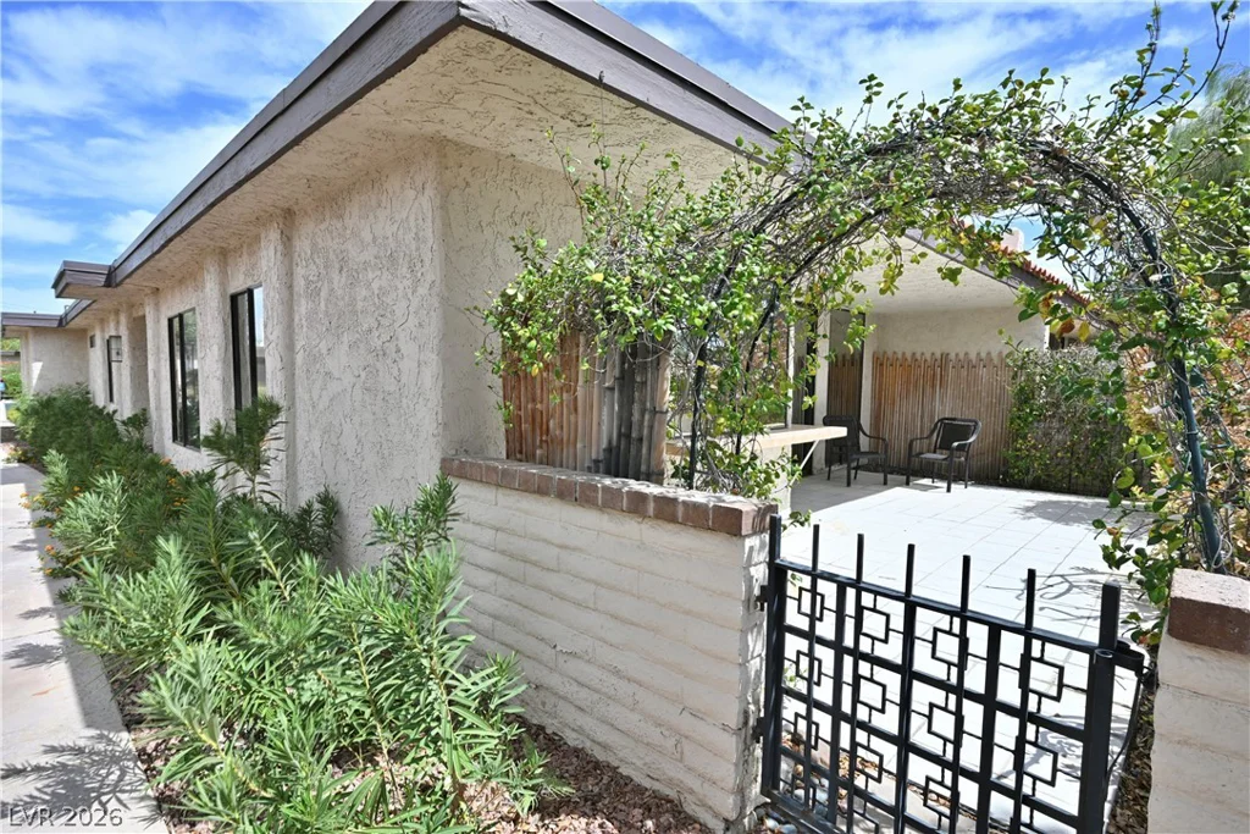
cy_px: 417
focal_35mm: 18
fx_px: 608
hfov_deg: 91.6
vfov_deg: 68.9
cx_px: 625
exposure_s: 1/60
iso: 100
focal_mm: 17.5
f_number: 14
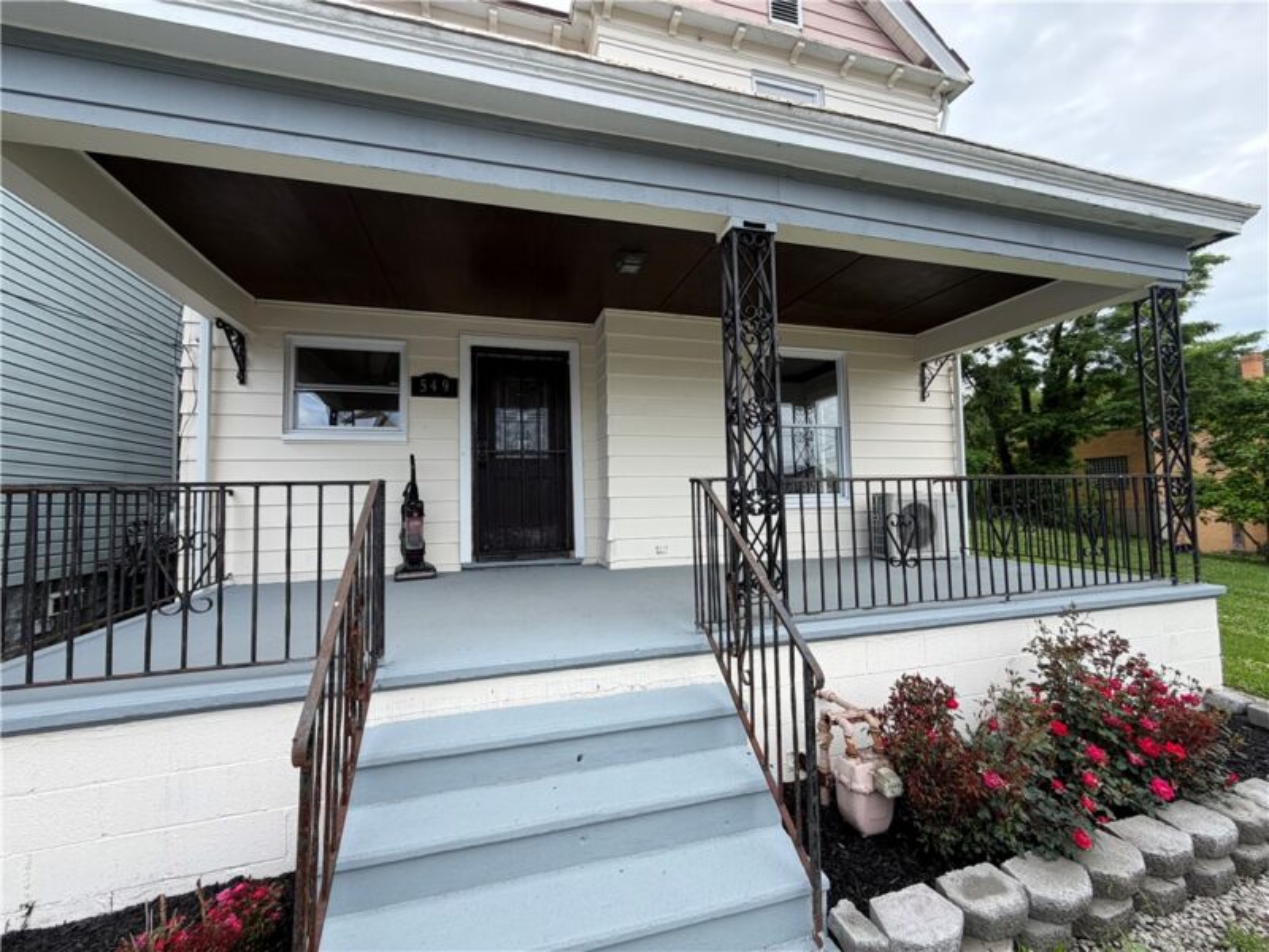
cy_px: 476
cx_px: 634
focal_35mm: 14
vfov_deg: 85.7
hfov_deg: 102.1
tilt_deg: +3.2
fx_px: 513
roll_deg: +1.9
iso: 40
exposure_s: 1/502
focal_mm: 2.22
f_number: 2.2
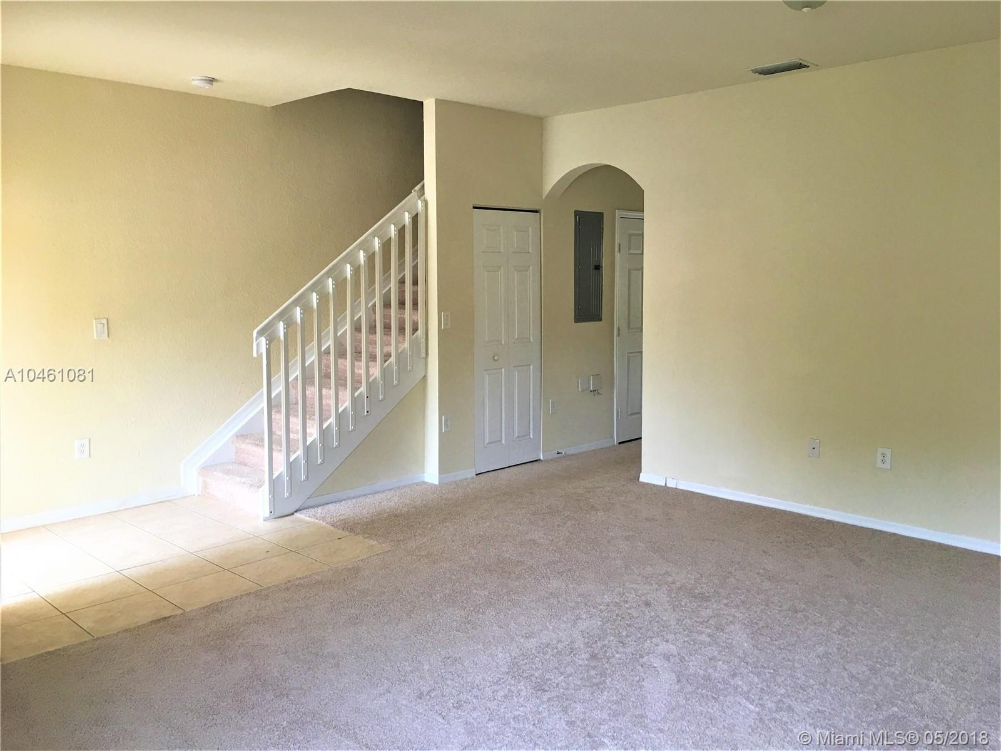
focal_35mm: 29
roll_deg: -0.2
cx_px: 500
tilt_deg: -5.2
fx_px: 839
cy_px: 376
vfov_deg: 48.2
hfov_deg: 61.7
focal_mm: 4.15
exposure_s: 1/15
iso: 25
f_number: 2.2
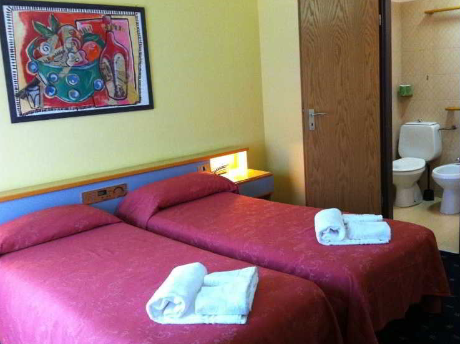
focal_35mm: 38
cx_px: 244
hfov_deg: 49.0
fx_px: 504
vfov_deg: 37.6
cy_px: 159
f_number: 2.8
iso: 250
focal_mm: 3.85
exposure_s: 1/17
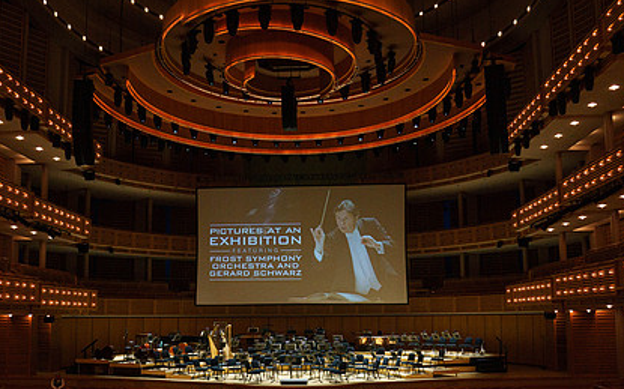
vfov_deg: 35.9
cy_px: 259
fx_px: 595
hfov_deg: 55.3
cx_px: 289
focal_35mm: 35
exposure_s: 1/200
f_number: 7.1
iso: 3200
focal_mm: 24
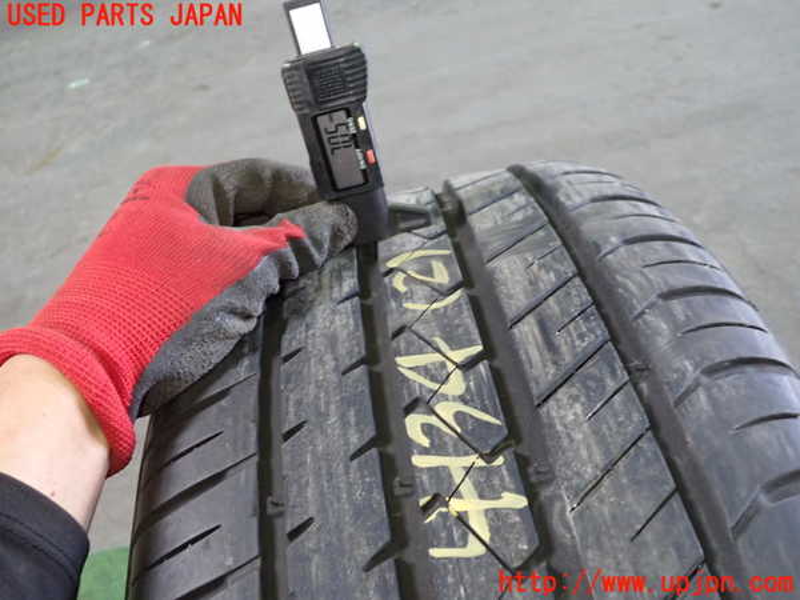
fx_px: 693
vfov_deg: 46.8
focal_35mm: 30
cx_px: 400
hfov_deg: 60.0
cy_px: 300
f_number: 2.3
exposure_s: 1/30
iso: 640
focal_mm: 5.4
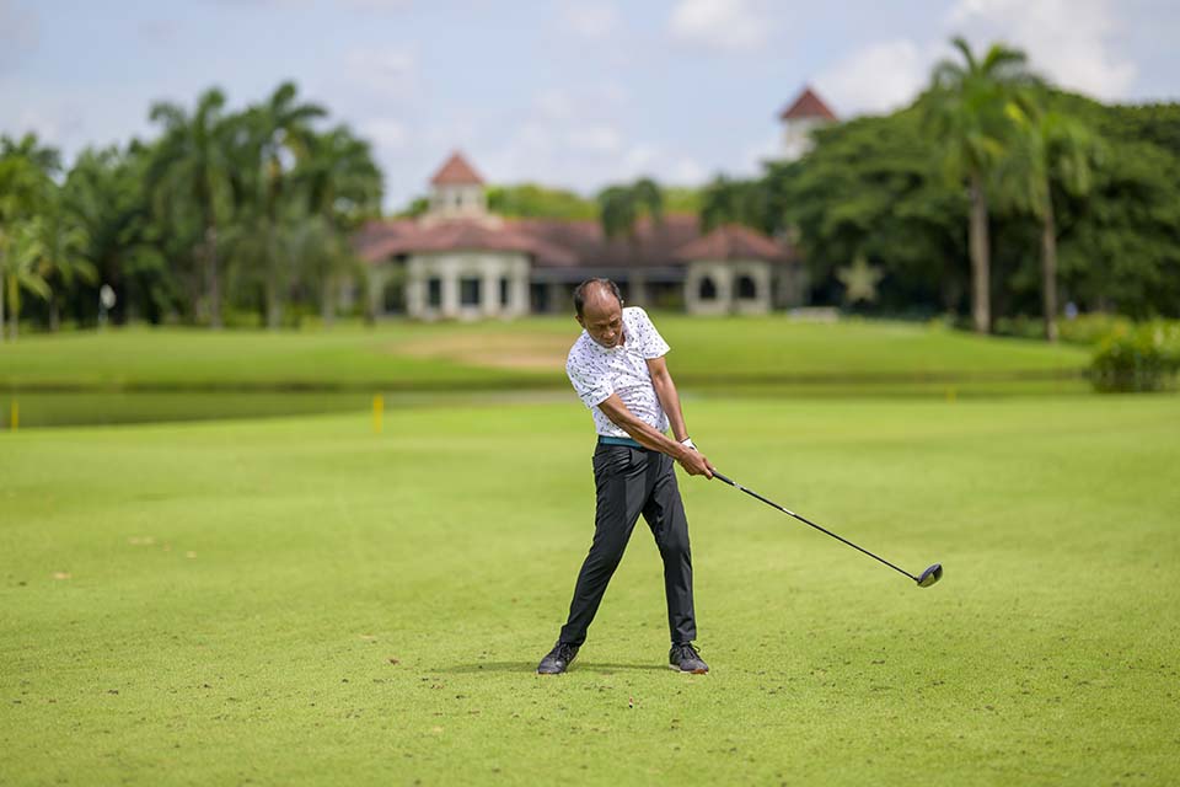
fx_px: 2786
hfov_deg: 23.9
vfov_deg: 16.1
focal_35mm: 85
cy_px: 394
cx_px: 590
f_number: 1.2
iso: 180
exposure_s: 1/20000
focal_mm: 85
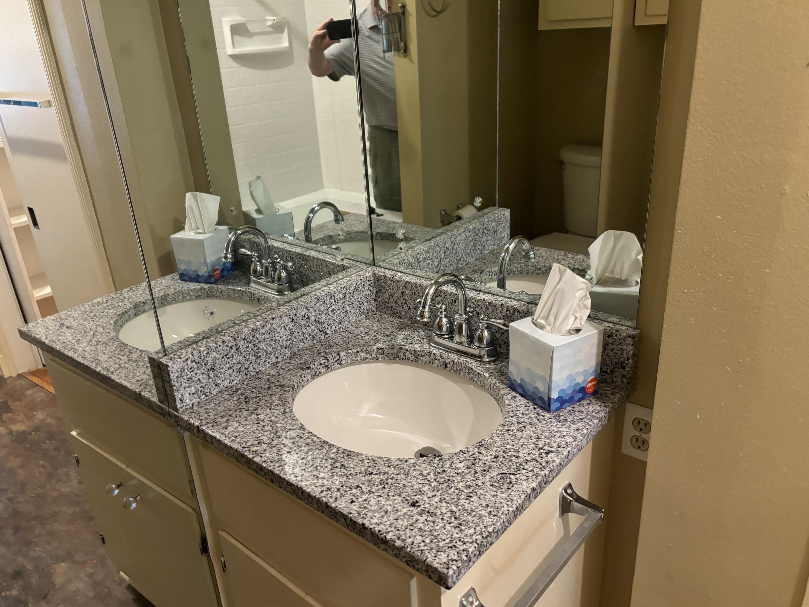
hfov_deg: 65.3
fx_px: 631
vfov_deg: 51.4
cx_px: 393
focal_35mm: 27
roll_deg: +4.8
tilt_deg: -24.3
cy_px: 309
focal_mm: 5.96
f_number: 1.6
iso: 500
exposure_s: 1/60
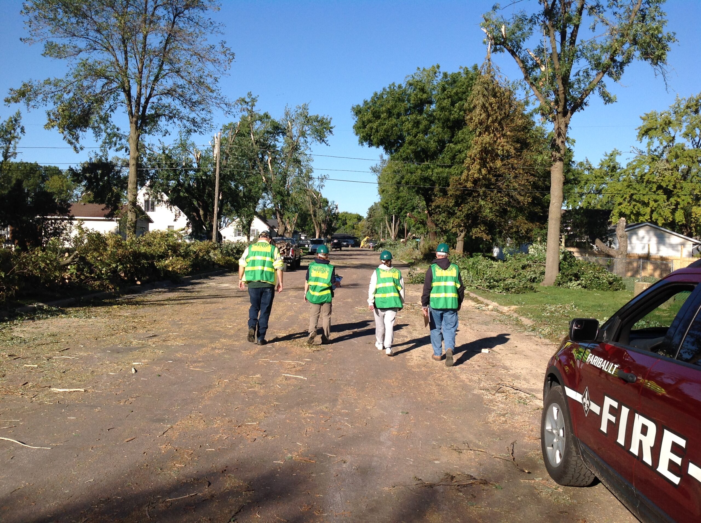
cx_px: 350
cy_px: 262
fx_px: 708
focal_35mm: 35
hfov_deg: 52.7
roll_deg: -0.6
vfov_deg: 40.6
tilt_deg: +0.5
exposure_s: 1/1681
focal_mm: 4.28
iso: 50
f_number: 2.4
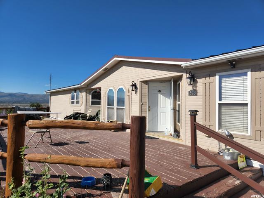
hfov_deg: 73.9
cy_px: 99
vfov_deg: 58.9
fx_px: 175
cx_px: 132
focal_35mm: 23
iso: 20
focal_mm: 5.4
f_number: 1.8
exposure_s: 1/2122
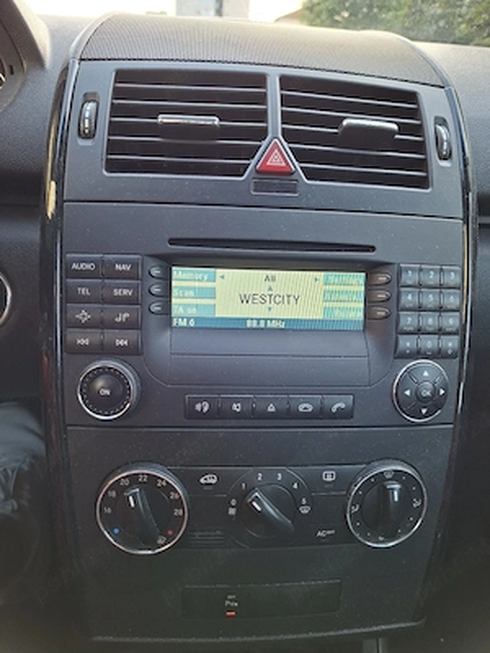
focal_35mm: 23
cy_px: 326
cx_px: 245
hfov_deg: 58.9
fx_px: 434
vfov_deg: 73.9
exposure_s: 1/60.2
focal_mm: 5.54
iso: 160
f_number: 1.8
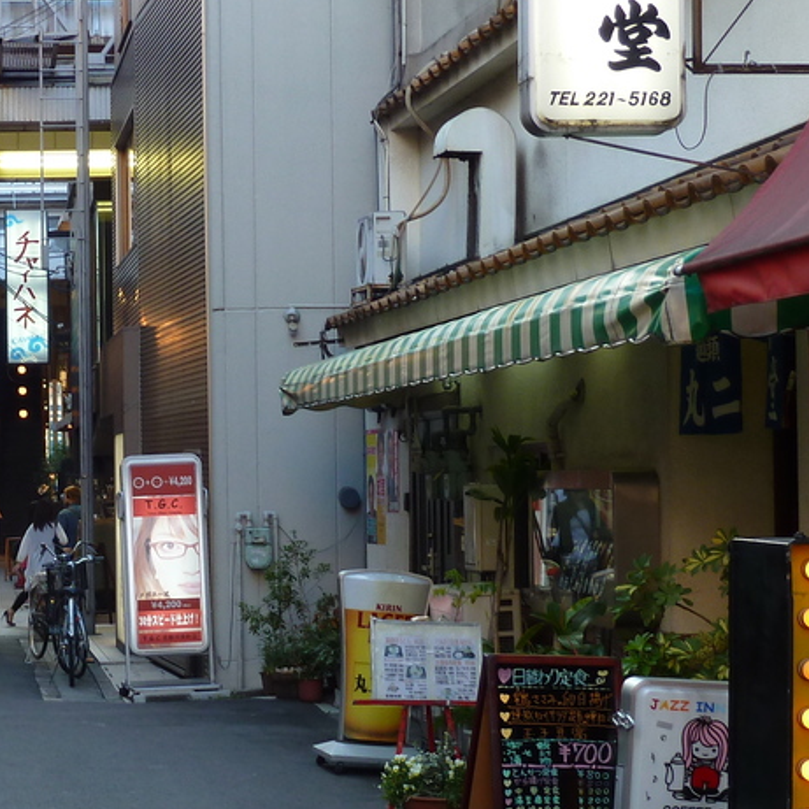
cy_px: 455
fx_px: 2433
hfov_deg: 18.4
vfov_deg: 18.9
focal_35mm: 92
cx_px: 12
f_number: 3.6
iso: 80
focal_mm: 6.5
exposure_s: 1/40
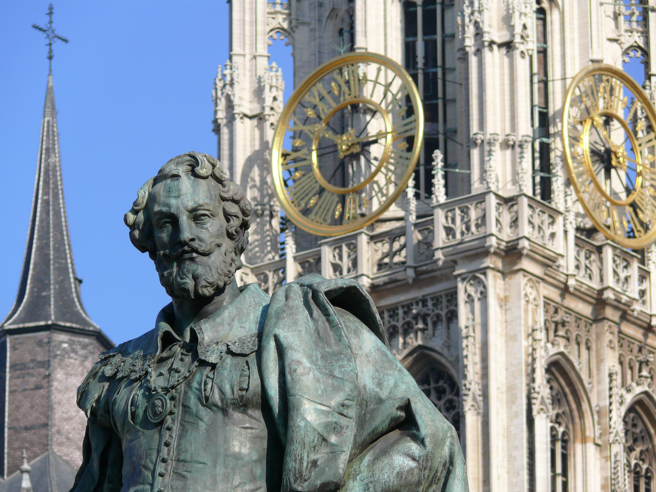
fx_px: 5174
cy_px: 246
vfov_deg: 5.4
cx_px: 328
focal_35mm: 273
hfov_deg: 7.3
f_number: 4.5
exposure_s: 1/800
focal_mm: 57.7
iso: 100
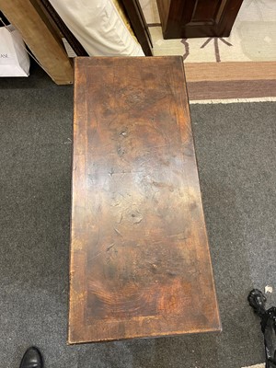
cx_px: 138
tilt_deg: -70.2
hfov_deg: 54.9
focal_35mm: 25
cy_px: 184
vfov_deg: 69.4
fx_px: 266
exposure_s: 1/50
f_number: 1.6
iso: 320
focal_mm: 5.1
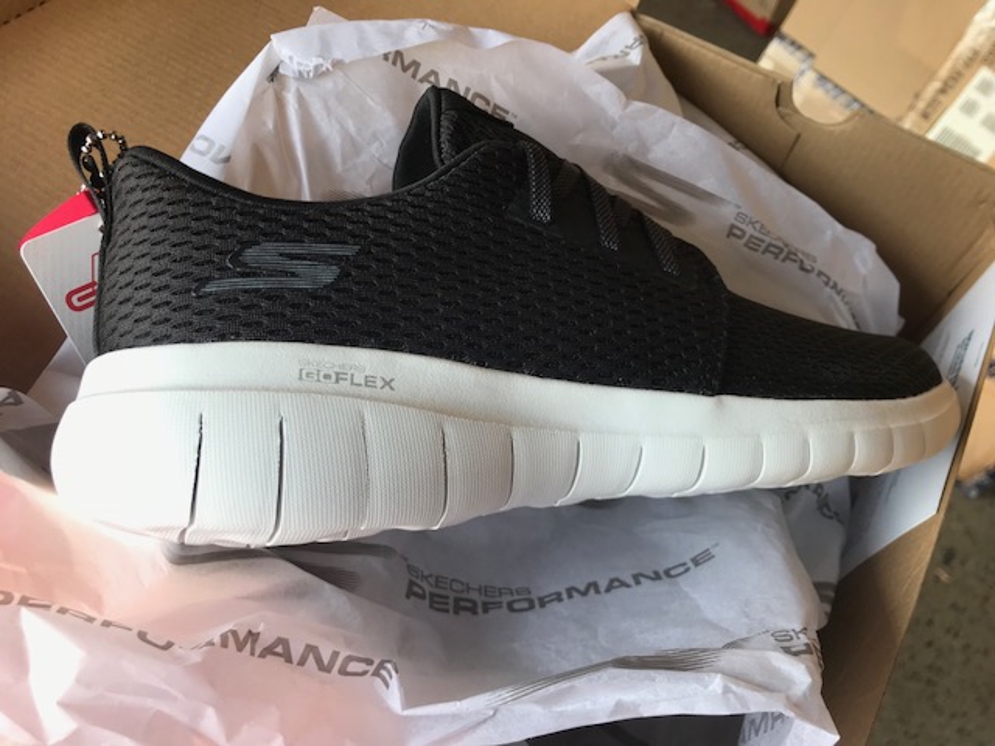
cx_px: 498
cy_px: 373
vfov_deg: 49.7
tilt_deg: -55.0
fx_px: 805
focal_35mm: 28
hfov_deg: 63.4
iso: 20
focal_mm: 3.99
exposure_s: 1/145
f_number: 1.8
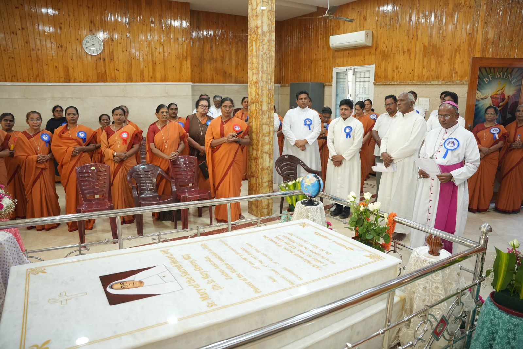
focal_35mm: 24
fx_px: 349
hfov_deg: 73.7
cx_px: 262
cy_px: 174
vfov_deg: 53.1
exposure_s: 1/160
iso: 2000
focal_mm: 24
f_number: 3.2
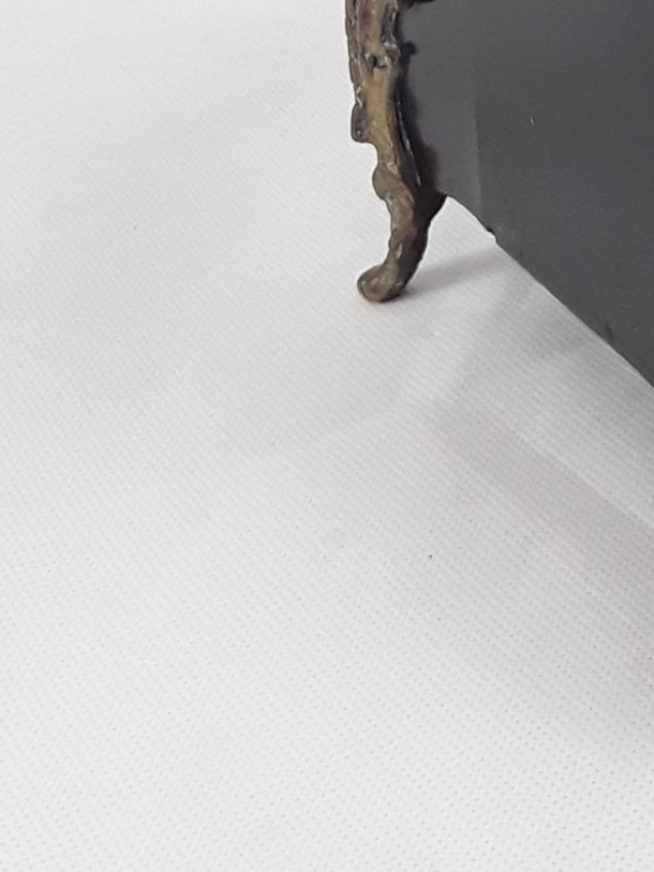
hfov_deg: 16.2
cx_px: 913
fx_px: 2141
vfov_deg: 20.1
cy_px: -400
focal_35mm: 85
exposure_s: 1/33
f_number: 1.9
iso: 40
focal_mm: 2.91
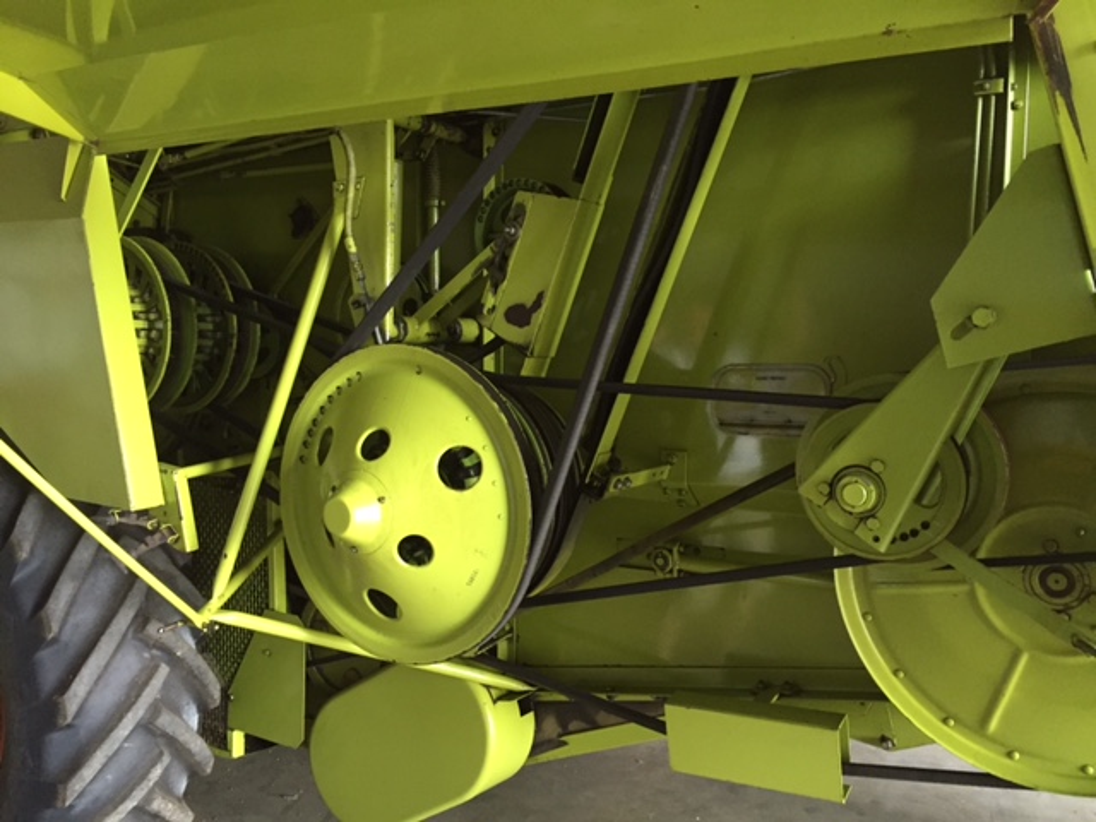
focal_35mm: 29
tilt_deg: -3.9
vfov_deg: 48.2
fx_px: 918
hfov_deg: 61.7
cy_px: 411
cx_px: 548
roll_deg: -2.2
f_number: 2.2
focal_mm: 4.15
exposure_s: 1/33
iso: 250
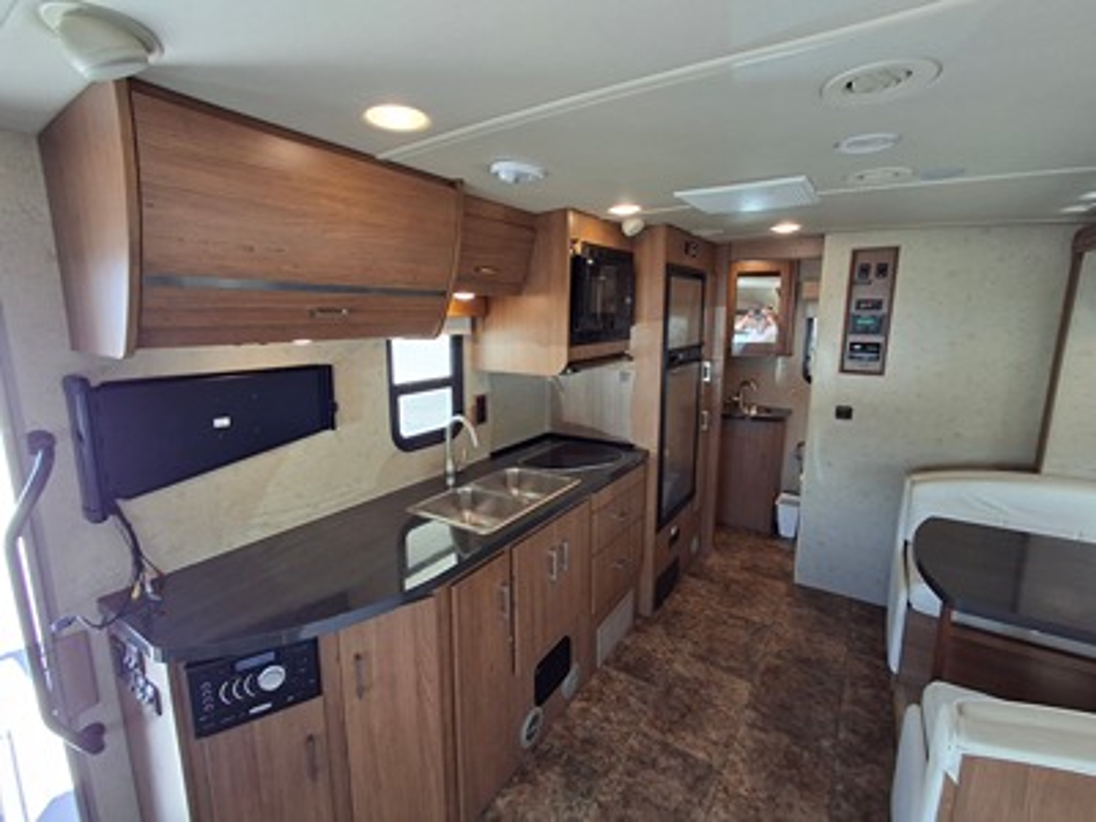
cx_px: 548
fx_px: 507
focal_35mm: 16
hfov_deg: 94.5
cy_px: 411
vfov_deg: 78.1
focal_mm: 1.64
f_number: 2.2
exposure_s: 1/40
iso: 40
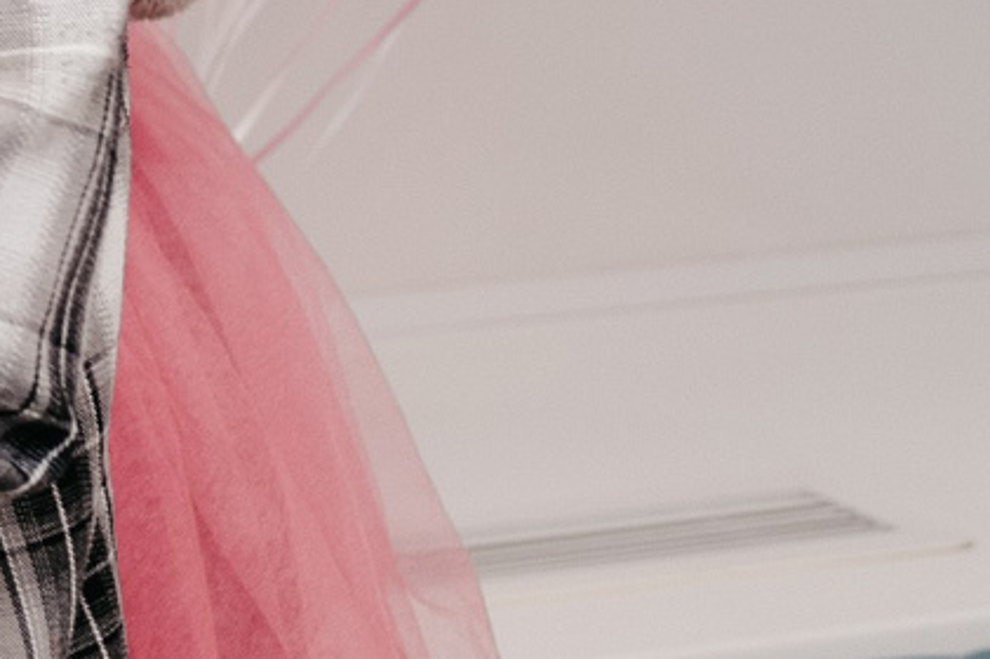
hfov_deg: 8.3
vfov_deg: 6.4
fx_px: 5853
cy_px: -300
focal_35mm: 213
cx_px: -1858
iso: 400
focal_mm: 35
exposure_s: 1/160
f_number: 4
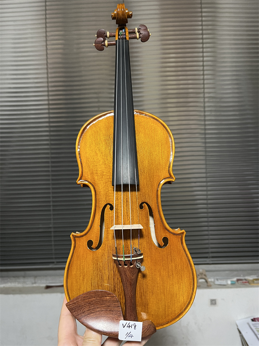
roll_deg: +2.6
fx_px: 259
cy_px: 173
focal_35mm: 26
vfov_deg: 67.3
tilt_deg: -0.6
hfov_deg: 53.1
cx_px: 130
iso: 200
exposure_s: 1/60
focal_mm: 5.1
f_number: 1.6
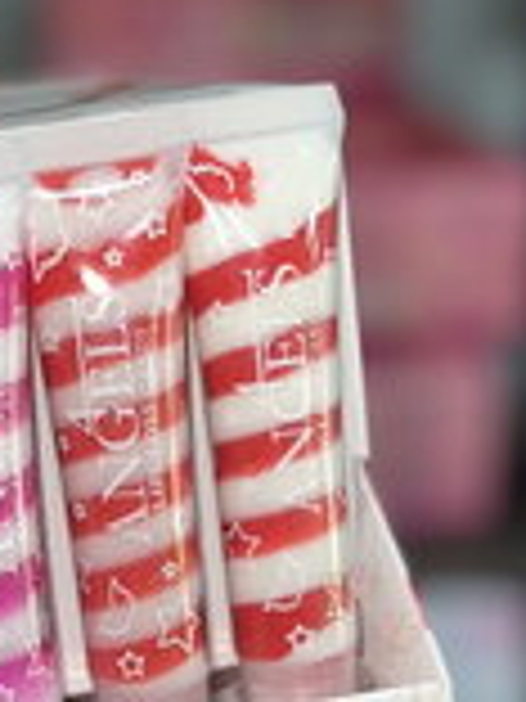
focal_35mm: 89
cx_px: -103
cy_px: 461
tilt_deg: -12.2
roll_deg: +3.7
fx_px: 1803
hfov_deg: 16.0
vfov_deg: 21.9
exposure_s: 1/56
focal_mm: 5.7
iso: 32
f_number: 1.5
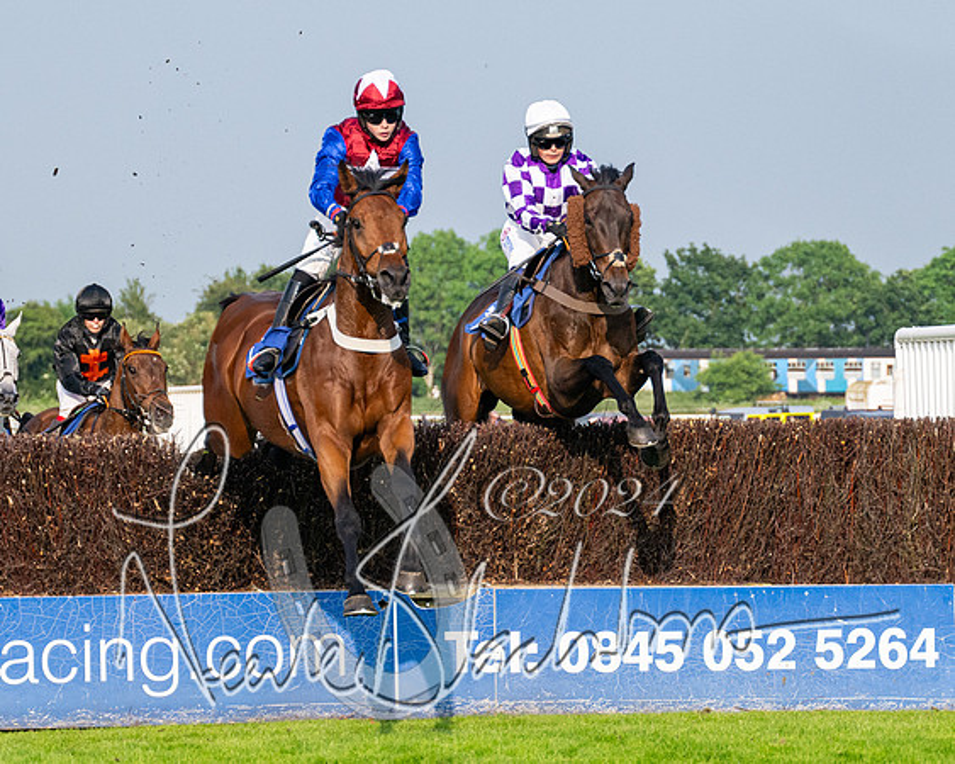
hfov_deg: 8.9
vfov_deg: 7.1
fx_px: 6146
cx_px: 406
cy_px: 348
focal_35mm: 218
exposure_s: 1/4000
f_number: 4
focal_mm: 98
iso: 400
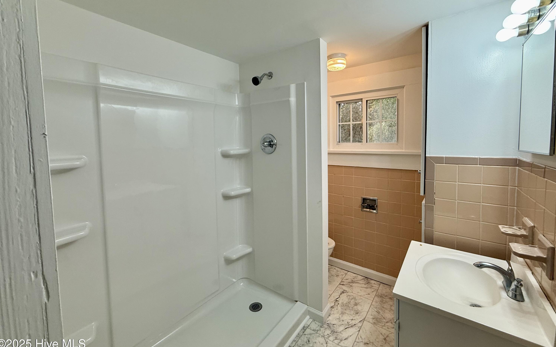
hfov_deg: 101.5
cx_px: 277
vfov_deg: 74.5
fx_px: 227
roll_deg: +1.9
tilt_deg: -3.7
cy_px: 153
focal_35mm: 15
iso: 64
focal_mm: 2.22
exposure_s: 1/120
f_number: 2.2
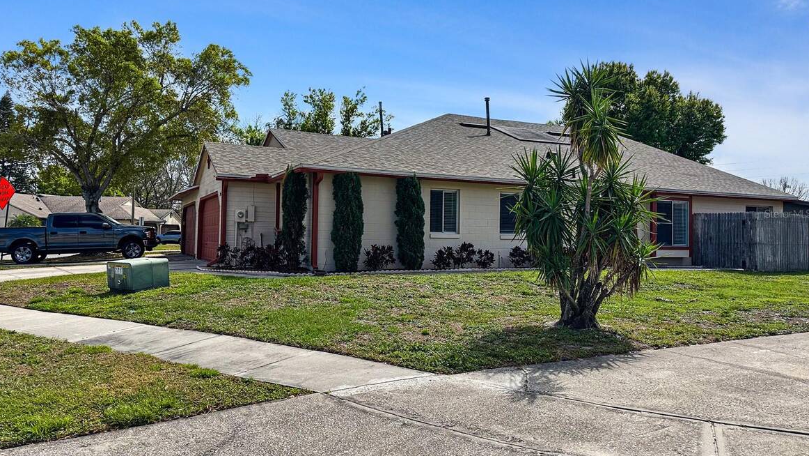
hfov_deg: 69.8
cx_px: 396
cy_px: 213
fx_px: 579
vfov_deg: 42.9
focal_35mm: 27
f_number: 1.8
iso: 80
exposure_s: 1/8900
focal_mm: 6.86
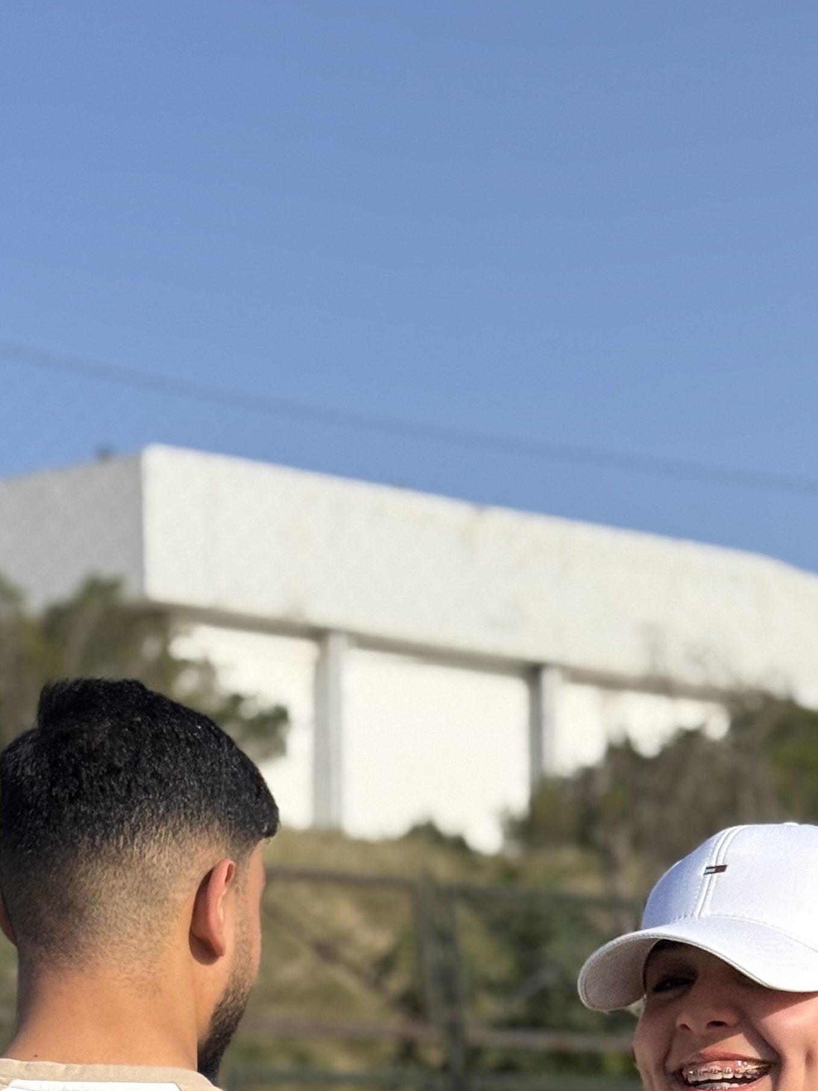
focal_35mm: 107
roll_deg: +0.7
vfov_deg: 17.8
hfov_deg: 13.8
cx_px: 535
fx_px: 3371
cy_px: 1156
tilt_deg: +3.0
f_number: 1.78
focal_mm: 6.76
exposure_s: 1/11364
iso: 80
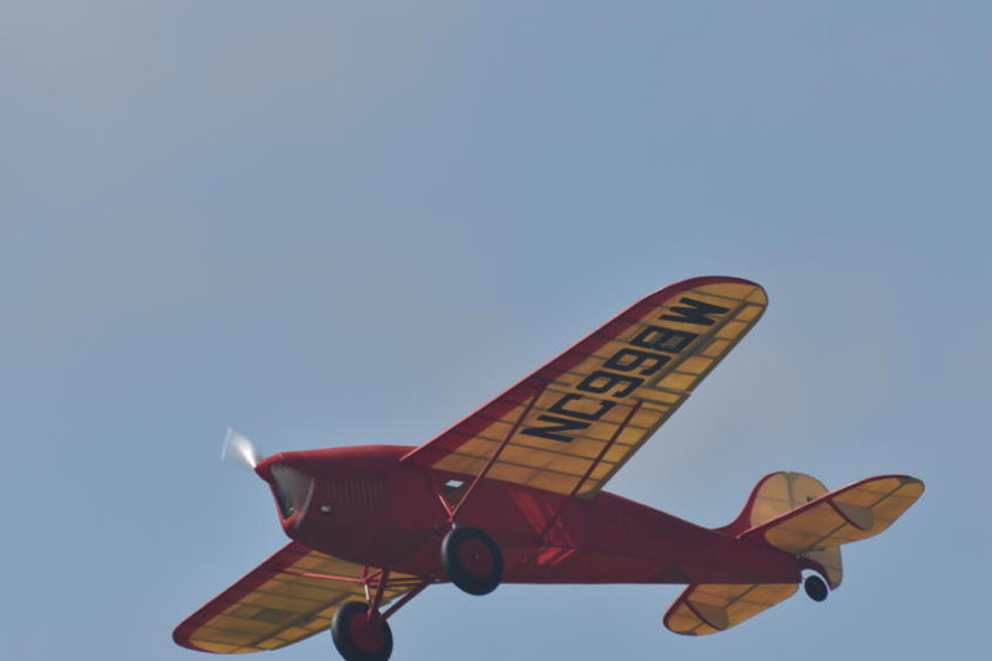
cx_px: 501
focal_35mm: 530
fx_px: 14600
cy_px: 318
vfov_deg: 2.6
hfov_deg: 3.9
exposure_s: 1/1250
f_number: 5.6
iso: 200
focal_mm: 300
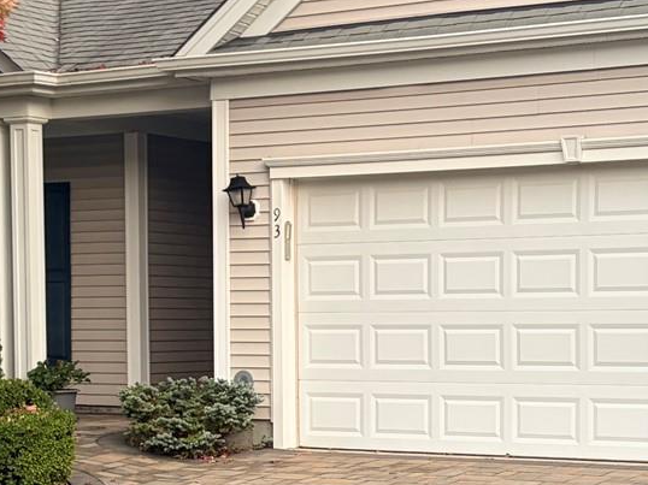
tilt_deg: -2.7
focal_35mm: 99
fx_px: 1852
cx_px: 293
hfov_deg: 19.8
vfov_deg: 14.8
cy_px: 418
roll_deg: -0.4
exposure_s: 1/708
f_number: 1.6
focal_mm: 5.96
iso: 50
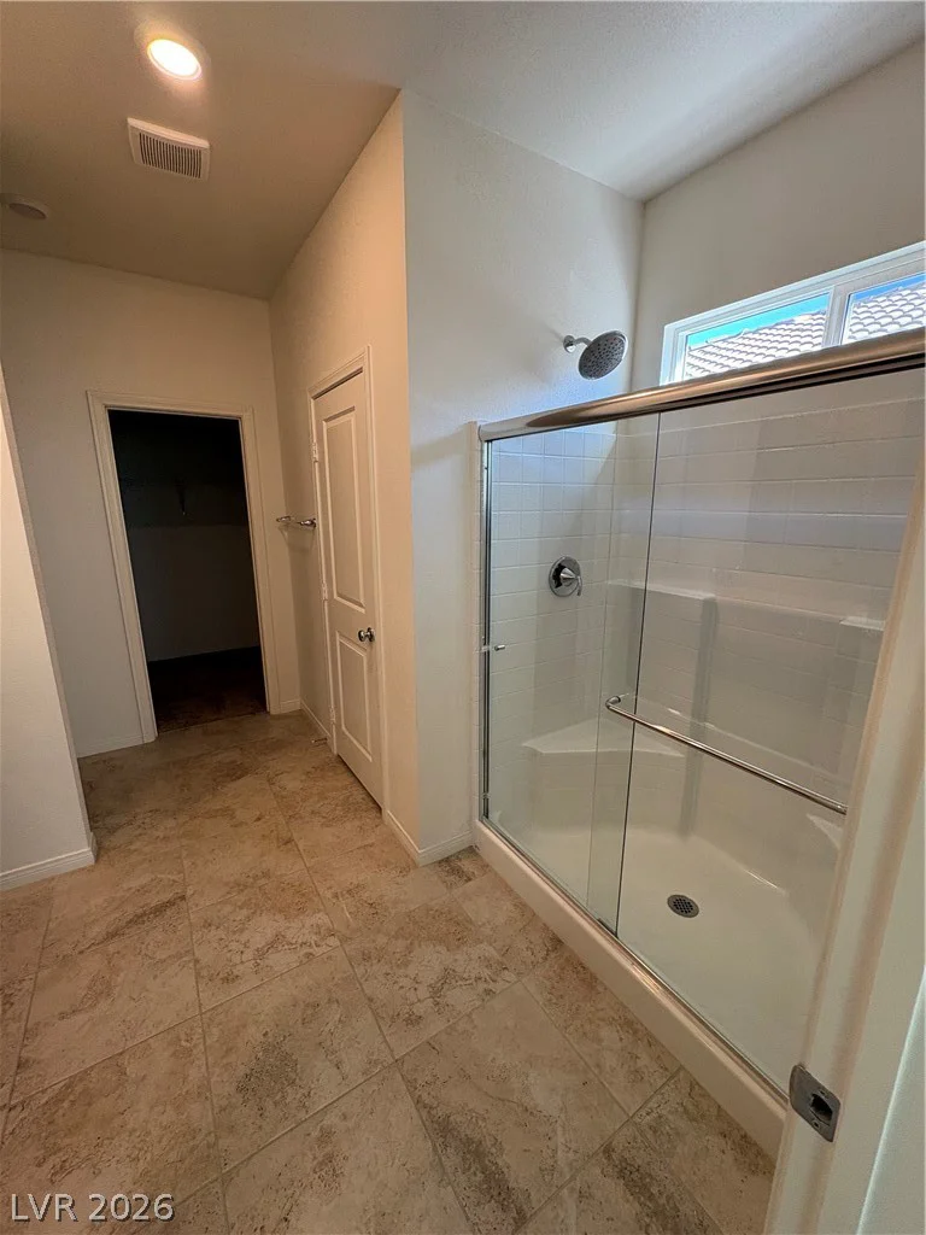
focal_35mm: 14
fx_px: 499
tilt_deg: -10.5
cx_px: 463
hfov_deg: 85.7
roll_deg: -0.9
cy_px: 618
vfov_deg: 102.1
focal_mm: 2.22
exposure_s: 1/120
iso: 125
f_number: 2.2
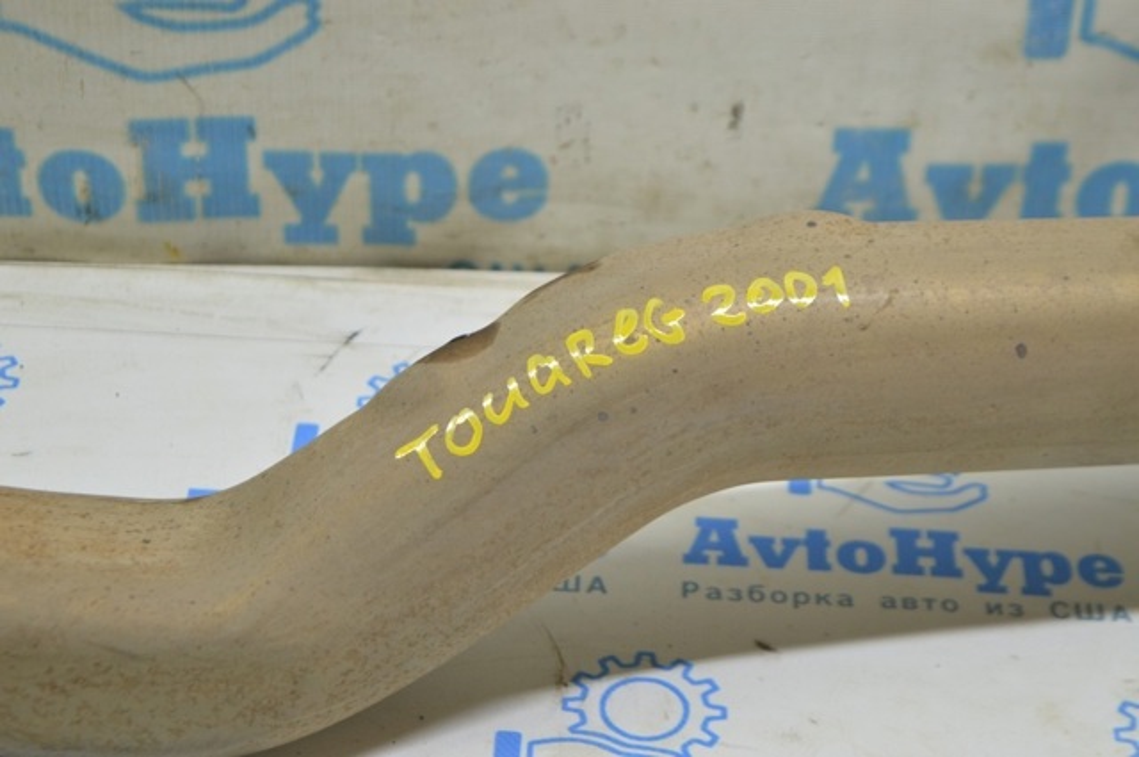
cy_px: 378
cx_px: 570
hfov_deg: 24.6
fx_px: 2607
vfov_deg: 16.5
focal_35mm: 82
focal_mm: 55
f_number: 5.6
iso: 400
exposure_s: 1/20
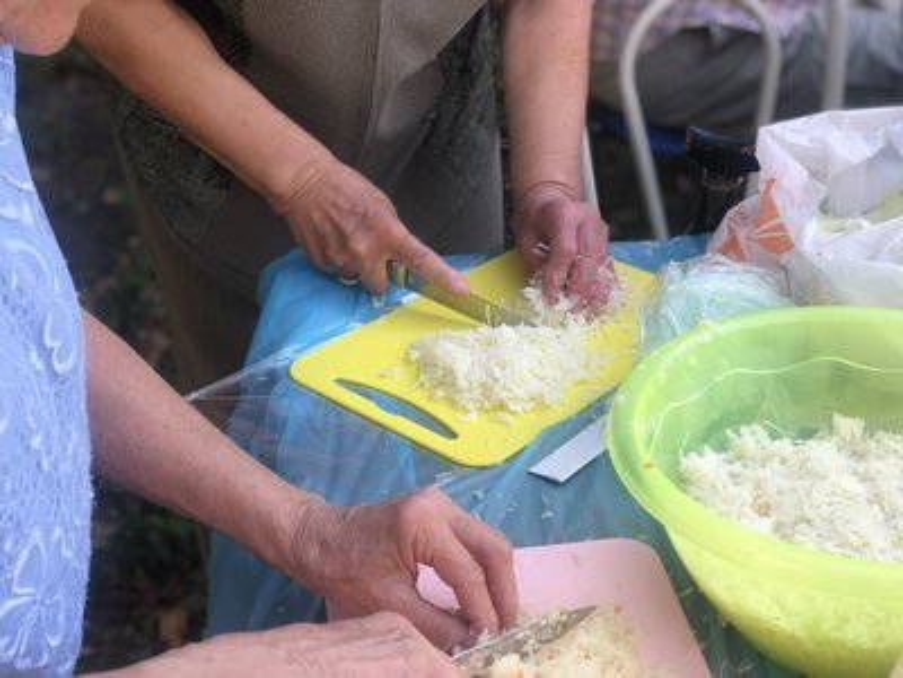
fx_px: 1487
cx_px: 452
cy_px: 339
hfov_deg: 33.8
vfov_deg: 25.7
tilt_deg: -30.0
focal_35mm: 57
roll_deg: +2.9
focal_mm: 6.6
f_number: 2.8
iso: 25
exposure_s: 1/120
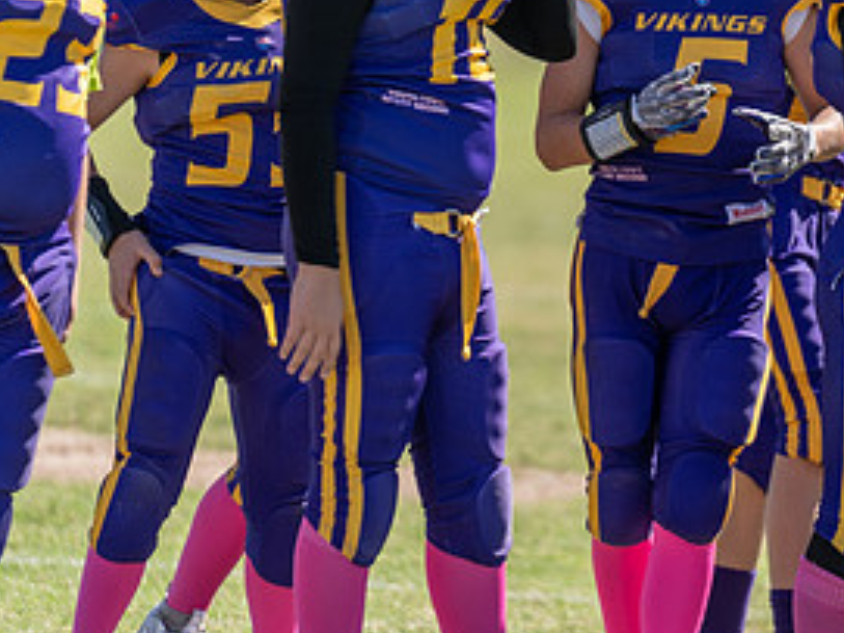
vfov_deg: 2.8
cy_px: 219
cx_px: 721
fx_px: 12722
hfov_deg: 3.8
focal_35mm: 522
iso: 100
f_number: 2.8
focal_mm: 200
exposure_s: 1/1600
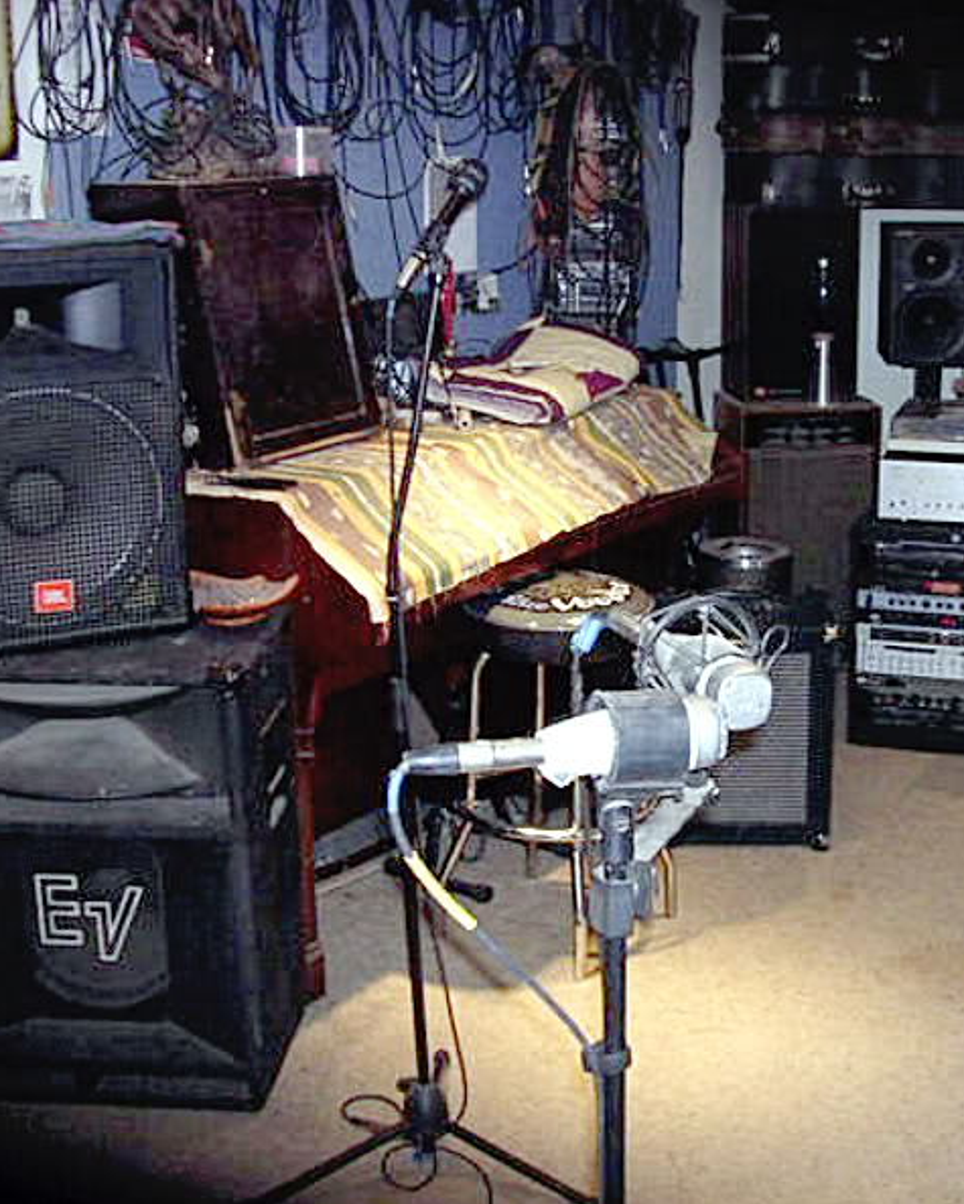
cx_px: 639
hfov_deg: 30.1
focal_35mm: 50
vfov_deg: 37.3
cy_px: 605
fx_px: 1782
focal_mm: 5.8
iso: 349
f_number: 2.8
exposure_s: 1/60.1
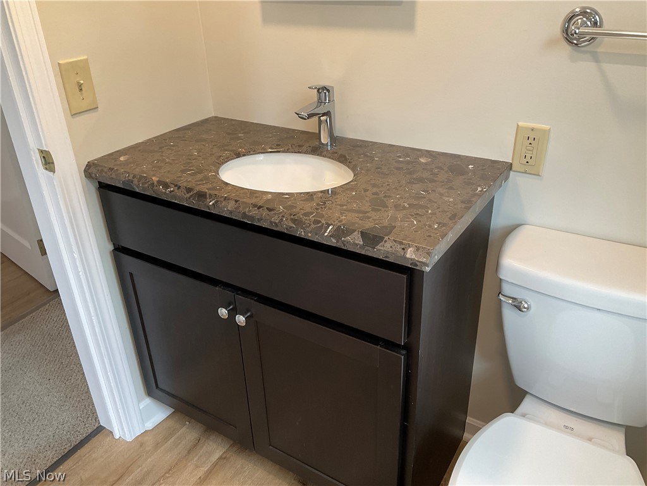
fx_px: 542
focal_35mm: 29
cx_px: 324
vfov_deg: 48.2
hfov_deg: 61.7
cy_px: 243
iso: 50
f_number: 1.8
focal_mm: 3
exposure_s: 1/60
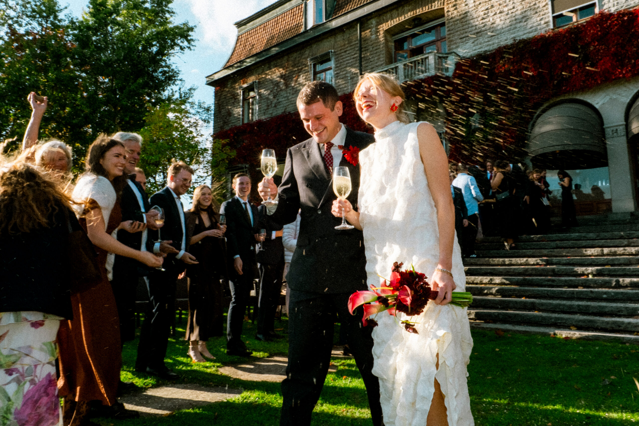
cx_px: 320
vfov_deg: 50.2
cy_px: 199
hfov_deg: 70.2
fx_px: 455
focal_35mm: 26
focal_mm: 16
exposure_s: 1/125
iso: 320
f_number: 16
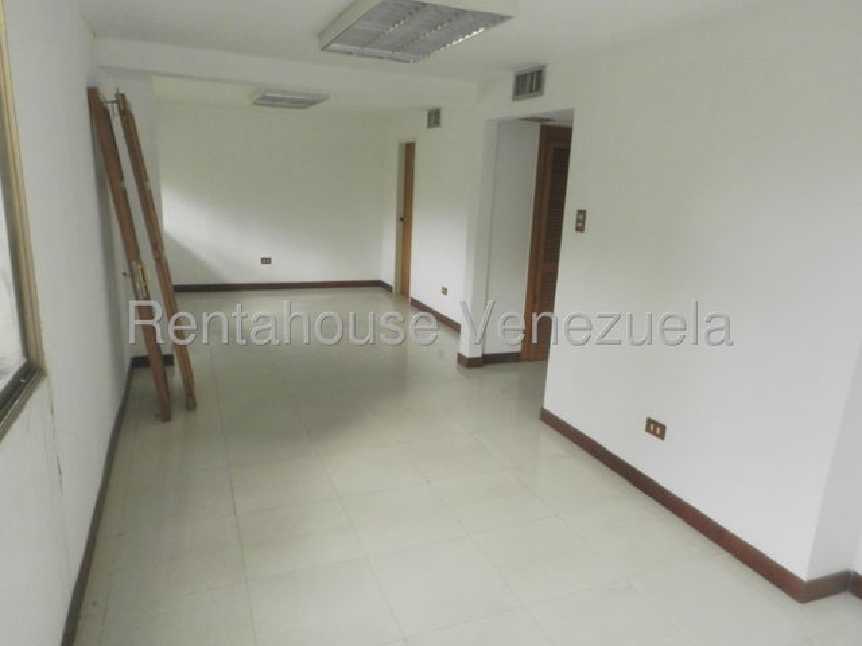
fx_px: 573
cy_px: 323
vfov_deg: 58.9
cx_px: 431
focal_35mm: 23
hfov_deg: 73.9
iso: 400
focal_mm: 4
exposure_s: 1/15
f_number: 5.6
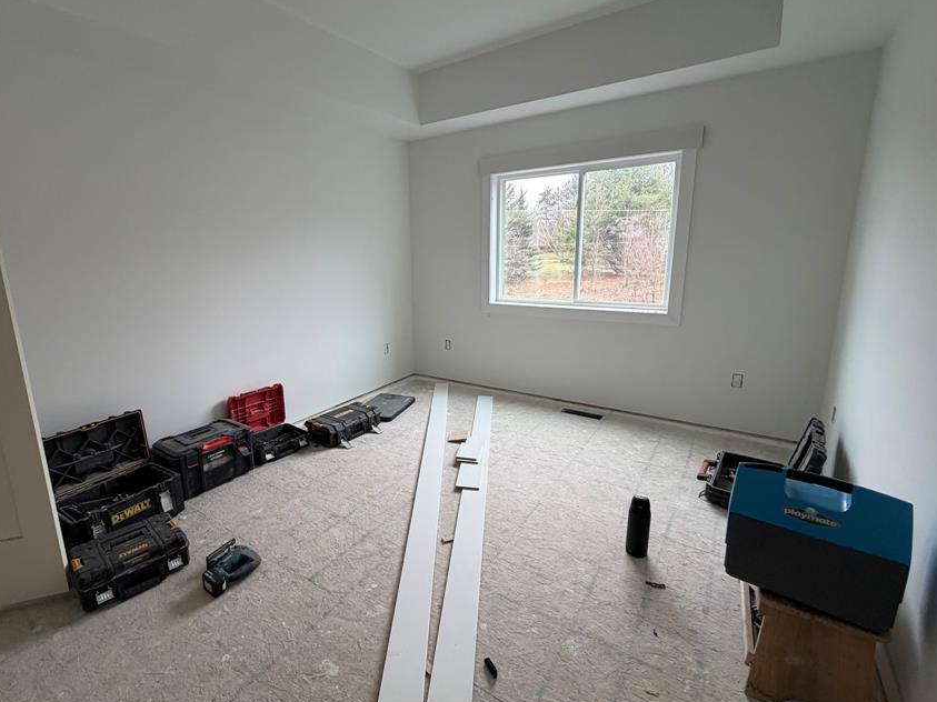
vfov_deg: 74.7
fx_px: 460
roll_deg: +2.0
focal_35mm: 17
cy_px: 342
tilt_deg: -12.6
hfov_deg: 90.4
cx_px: 401
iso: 200
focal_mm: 2.22
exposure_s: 1/120
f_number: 2.2
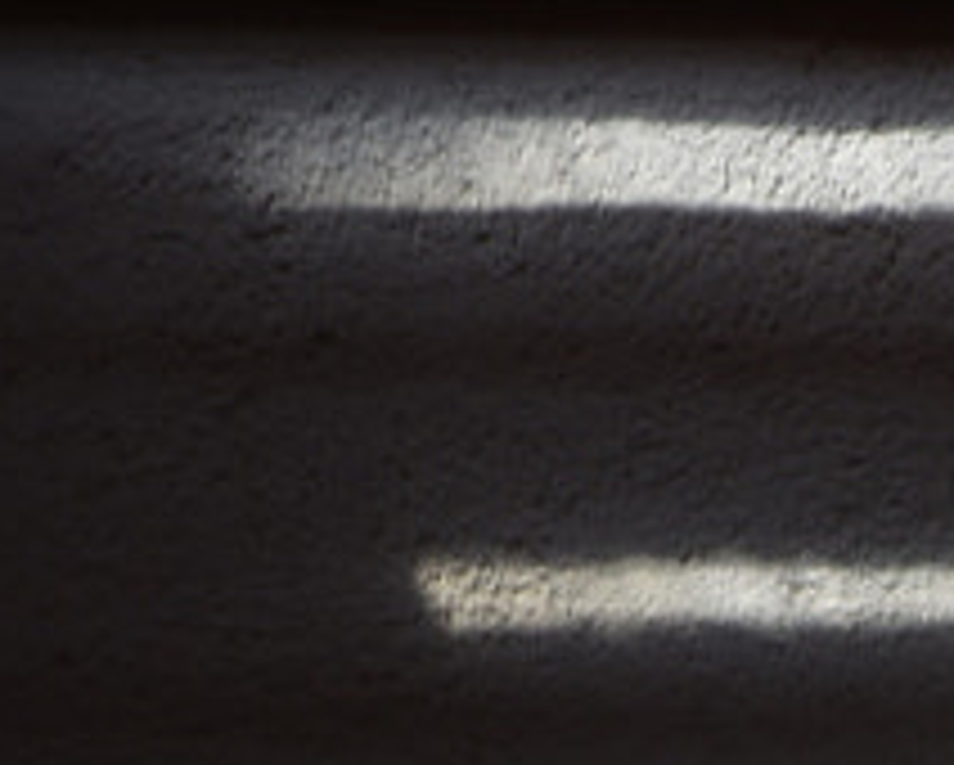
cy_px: 2232
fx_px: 14413
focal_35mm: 510
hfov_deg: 3.8
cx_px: 810
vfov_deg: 3.0
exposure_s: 1/30
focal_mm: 48
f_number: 16
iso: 100
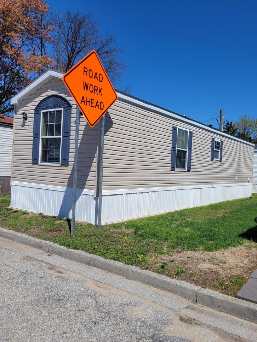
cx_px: 131
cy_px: 173
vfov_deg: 61.7
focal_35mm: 29
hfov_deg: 48.2
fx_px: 287
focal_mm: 5.4
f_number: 1.8
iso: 40
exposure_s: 1/4199
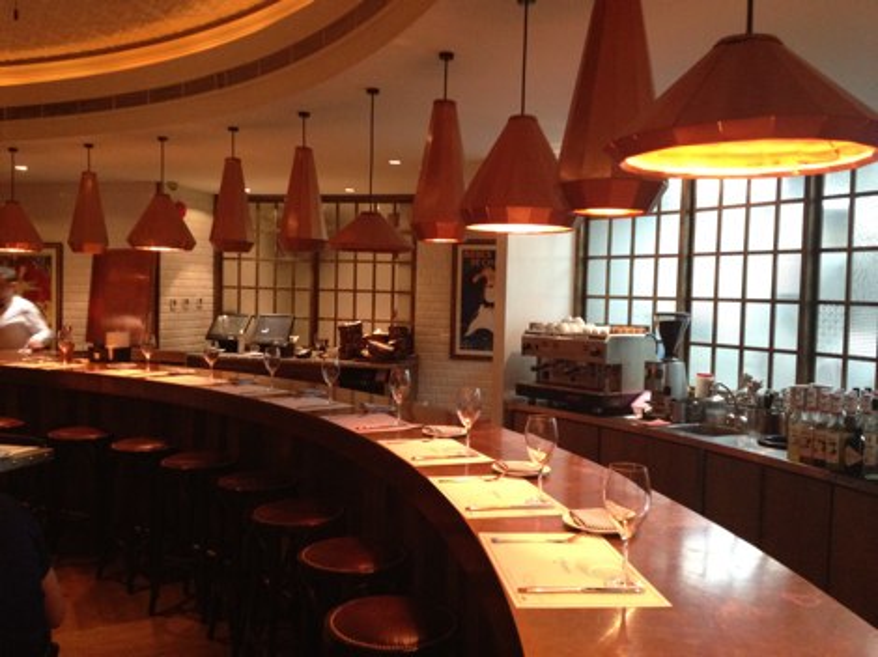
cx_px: 439
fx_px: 887
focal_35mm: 35
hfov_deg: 52.6
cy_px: 328
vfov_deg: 40.7
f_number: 2.4
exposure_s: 1/20
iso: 320
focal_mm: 4.28
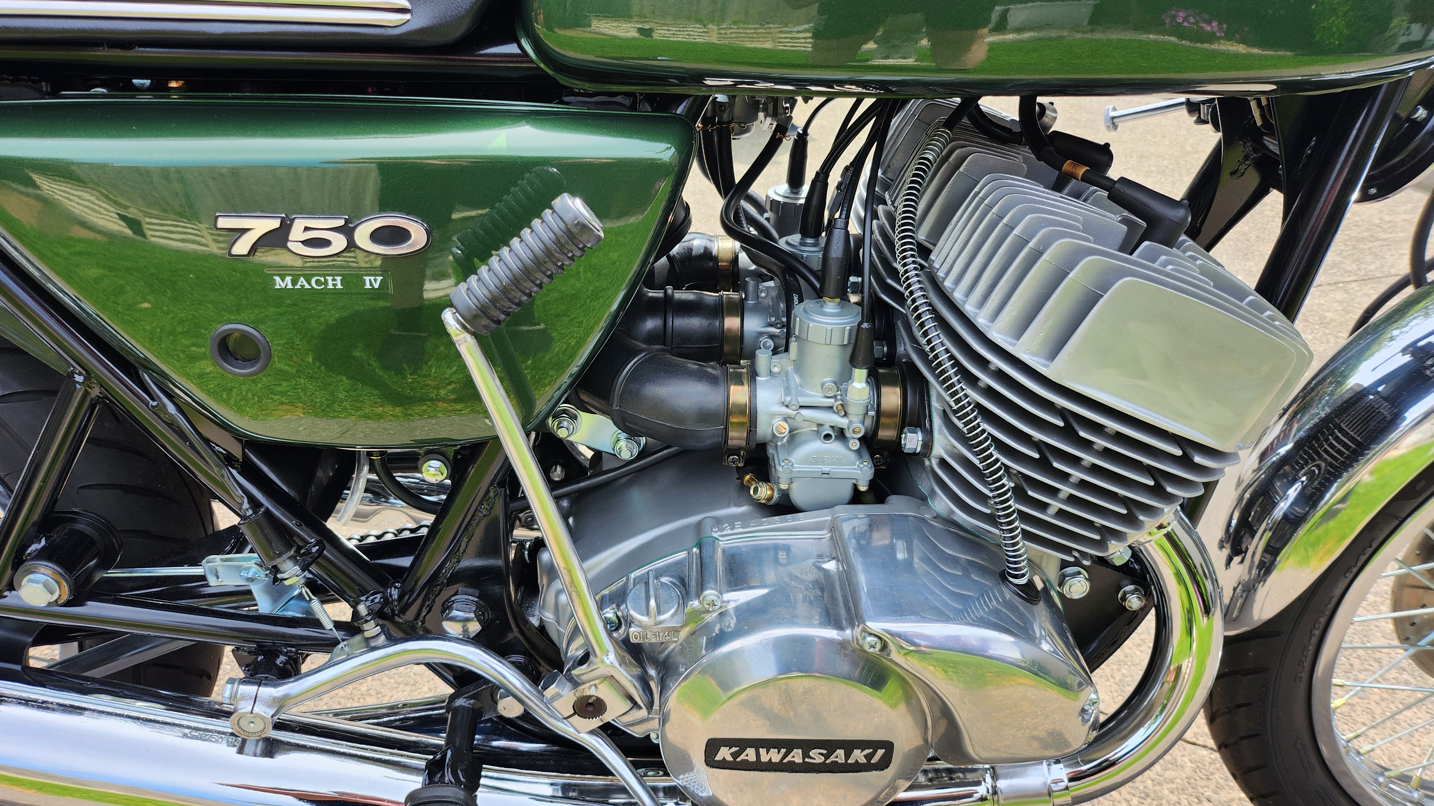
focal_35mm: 27
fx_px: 1027
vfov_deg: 42.9
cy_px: 420
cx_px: 694
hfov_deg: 69.8
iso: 50
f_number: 1.8
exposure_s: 1/640
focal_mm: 5
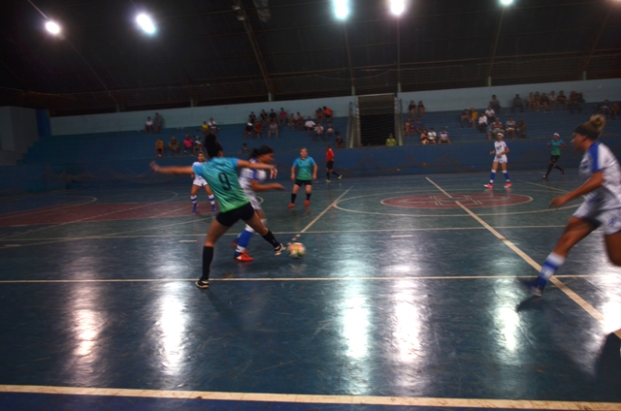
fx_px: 465
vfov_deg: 47.7
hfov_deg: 67.5
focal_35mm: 27
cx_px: 310
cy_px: 206
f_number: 3.5
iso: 220
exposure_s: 1/50
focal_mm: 18
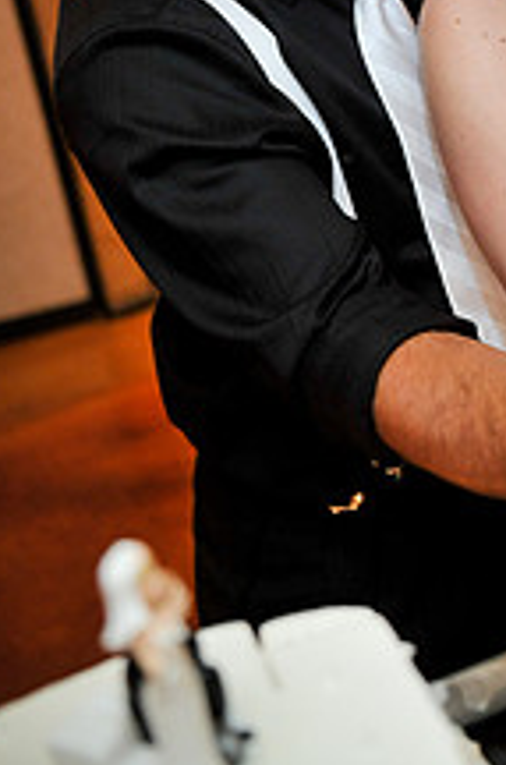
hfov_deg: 18.1
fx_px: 1546
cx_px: 508
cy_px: 124
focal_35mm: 73
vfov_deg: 27.1
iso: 2500
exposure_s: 1/50
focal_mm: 35
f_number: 2.8
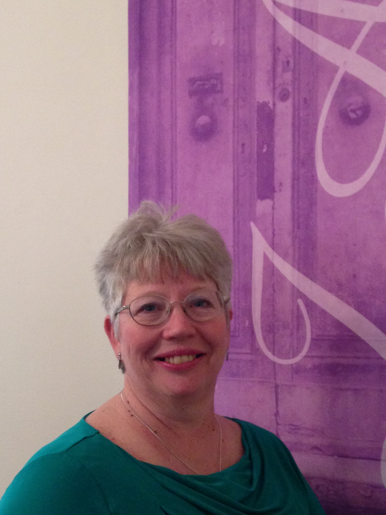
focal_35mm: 60
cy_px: 320
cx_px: 192
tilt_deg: -1.5
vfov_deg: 32.0
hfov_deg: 24.4
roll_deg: -0.2
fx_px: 892
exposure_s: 1/20
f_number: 2.4
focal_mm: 4.12
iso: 200
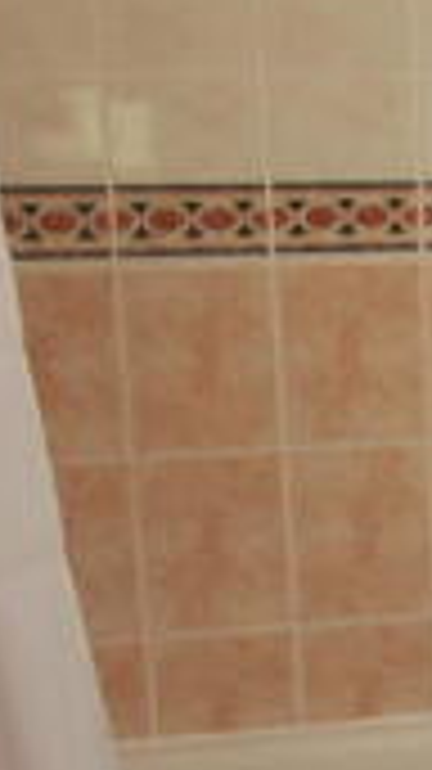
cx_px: 1046
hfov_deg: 10.1
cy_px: 745
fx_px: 2121
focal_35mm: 104
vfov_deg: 20.0
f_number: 3.2
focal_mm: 7.2
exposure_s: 1/60
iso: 100
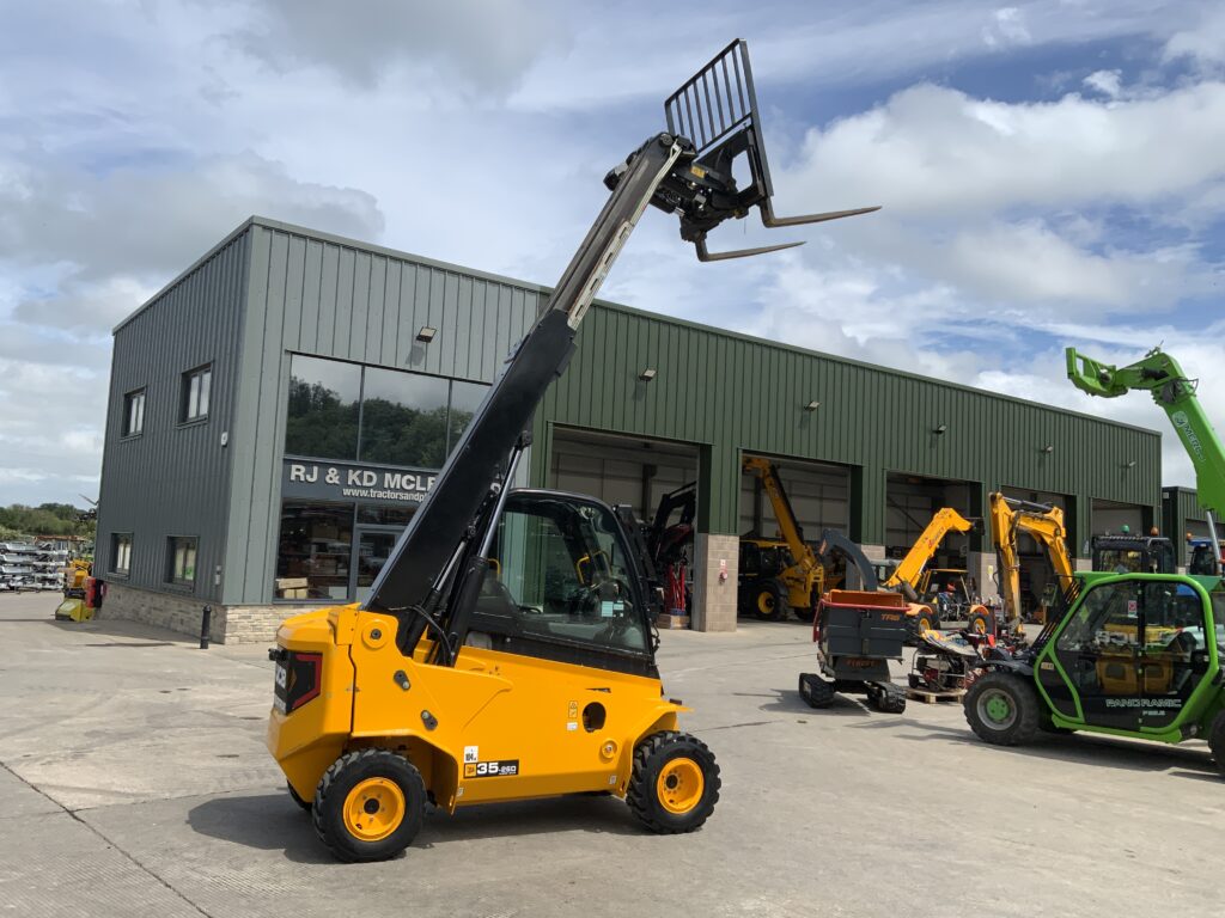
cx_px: 612
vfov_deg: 48.2
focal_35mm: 29
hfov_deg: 61.7
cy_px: 459
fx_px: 1026
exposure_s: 1/2538
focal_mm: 3
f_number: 1.8
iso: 20
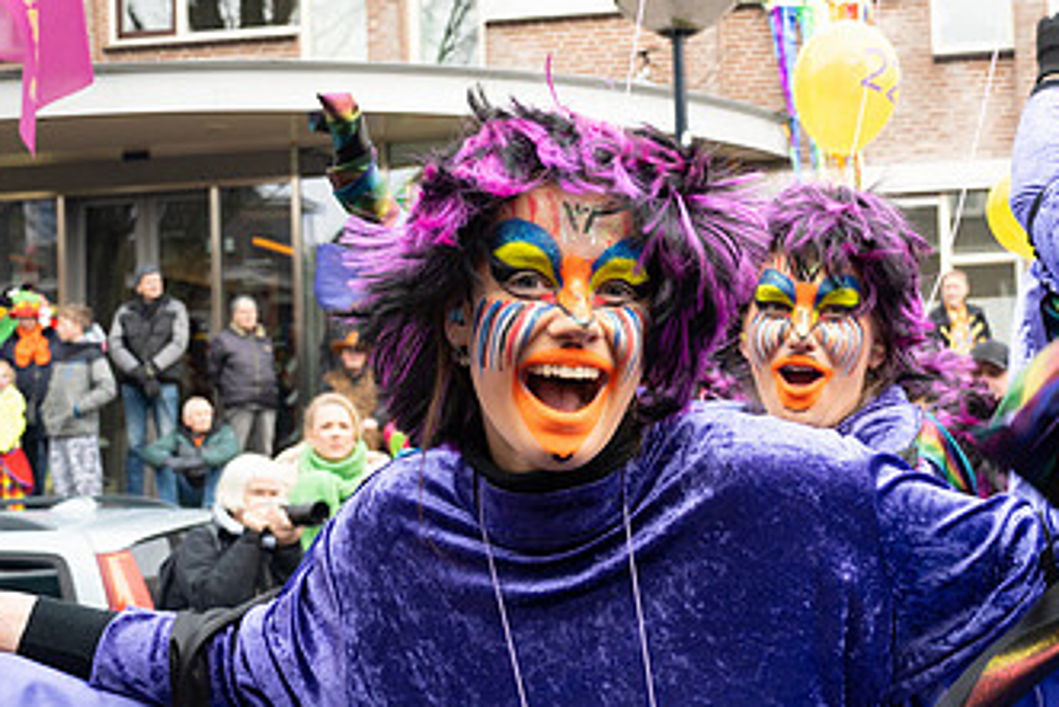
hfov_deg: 31.2
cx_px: 832
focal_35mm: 63
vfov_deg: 21.6
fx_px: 1854
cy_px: 376
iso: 400
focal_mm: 24
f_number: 4
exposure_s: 1/500
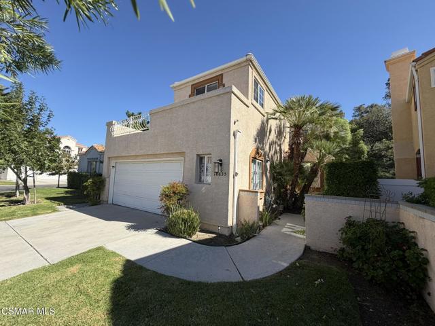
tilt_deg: +5.9
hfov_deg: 102.1
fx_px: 176
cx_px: 218
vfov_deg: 85.7
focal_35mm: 14
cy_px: 163
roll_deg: -0.8
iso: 32
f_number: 2.2
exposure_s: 1/770
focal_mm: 2.22
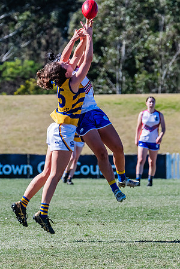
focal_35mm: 584
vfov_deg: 3.5
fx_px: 4378
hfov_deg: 2.4
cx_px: 14
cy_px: 168
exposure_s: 1/1600
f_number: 9
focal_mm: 310
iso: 800
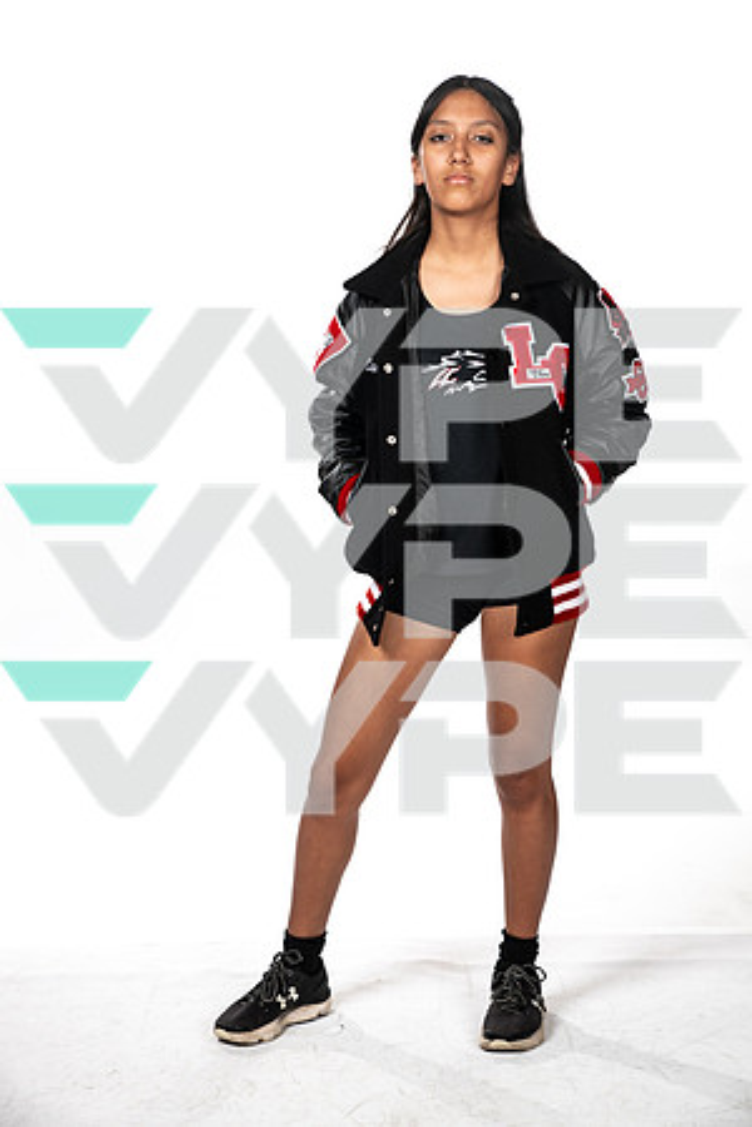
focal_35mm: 62
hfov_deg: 21.9
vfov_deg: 32.4
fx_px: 1943
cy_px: 564
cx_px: 376
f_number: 7.1
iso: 400
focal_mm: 62
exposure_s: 1/320
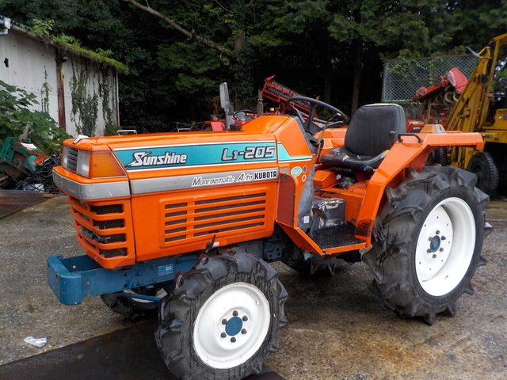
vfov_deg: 46.8
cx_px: 254
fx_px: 439
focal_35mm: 30
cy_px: 190
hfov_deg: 60.0
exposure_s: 1/30
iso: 125
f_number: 3.3
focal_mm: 4.1
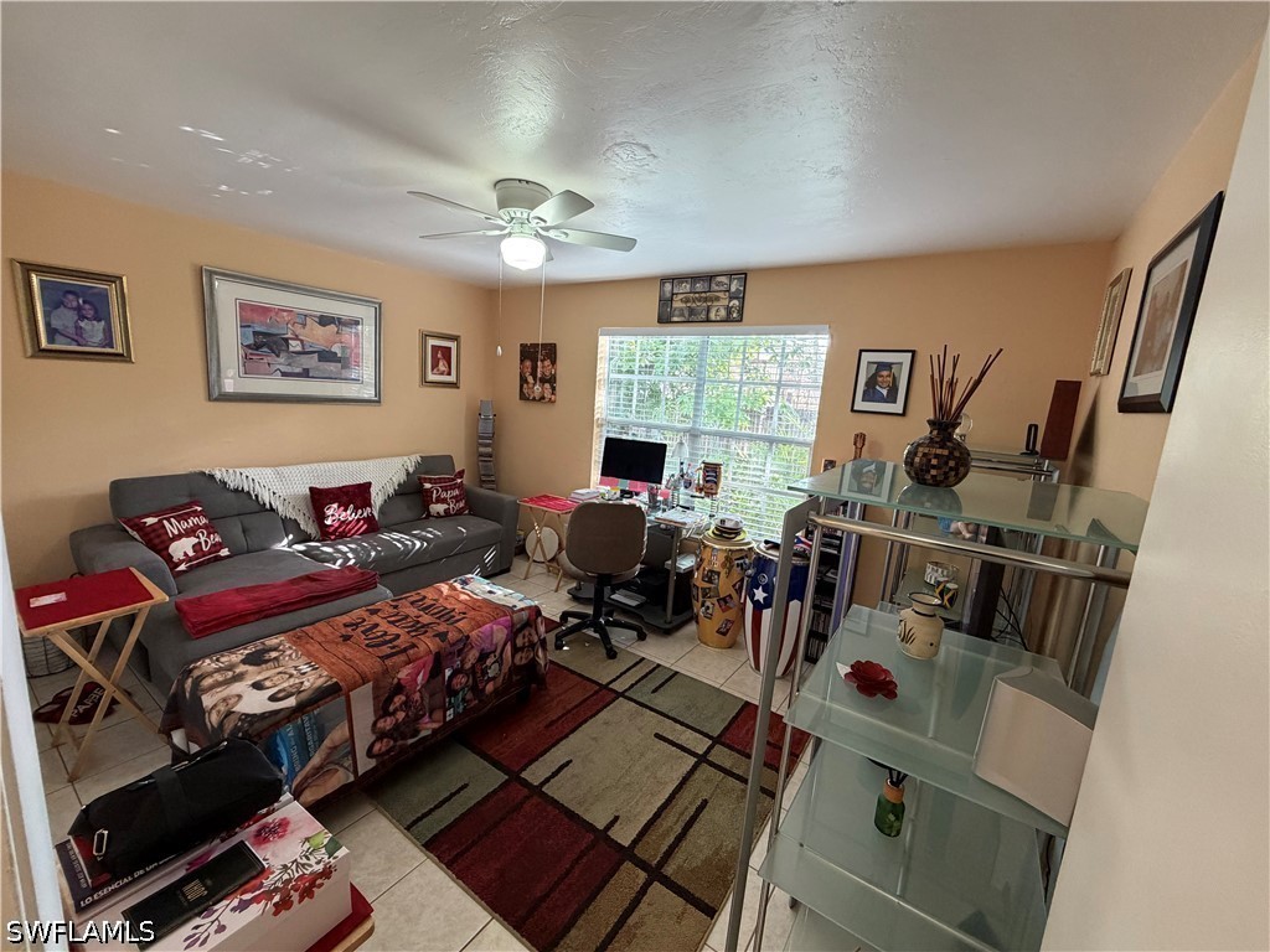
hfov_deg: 102.1
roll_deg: -3.4
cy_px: 476
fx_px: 514
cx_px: 635
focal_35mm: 14
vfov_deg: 85.7
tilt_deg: -10.2
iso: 250
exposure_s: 1/60
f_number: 2.2
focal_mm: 2.22
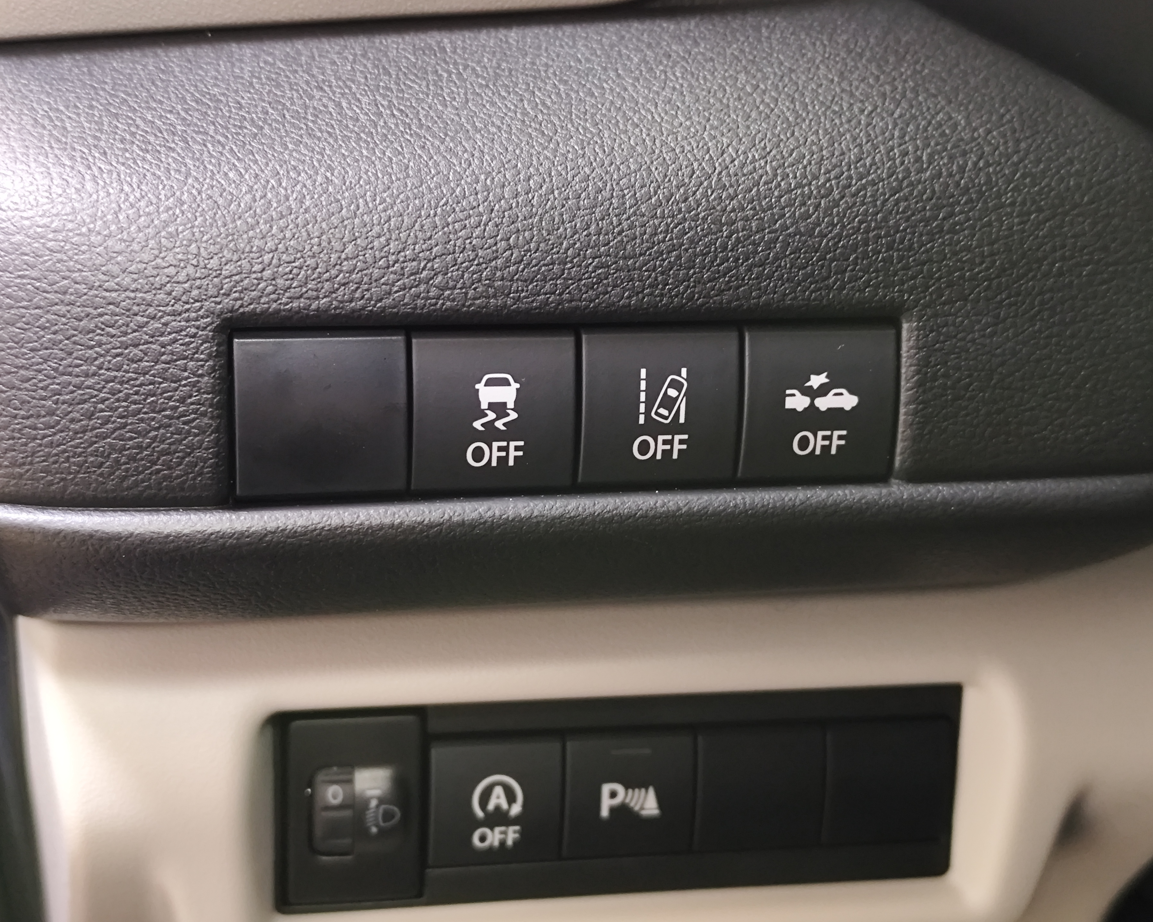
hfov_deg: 36.6
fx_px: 1740
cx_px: 598
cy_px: 447
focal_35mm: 51
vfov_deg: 29.7
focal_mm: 6.19
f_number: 1.65
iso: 1600
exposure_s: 1/14.3
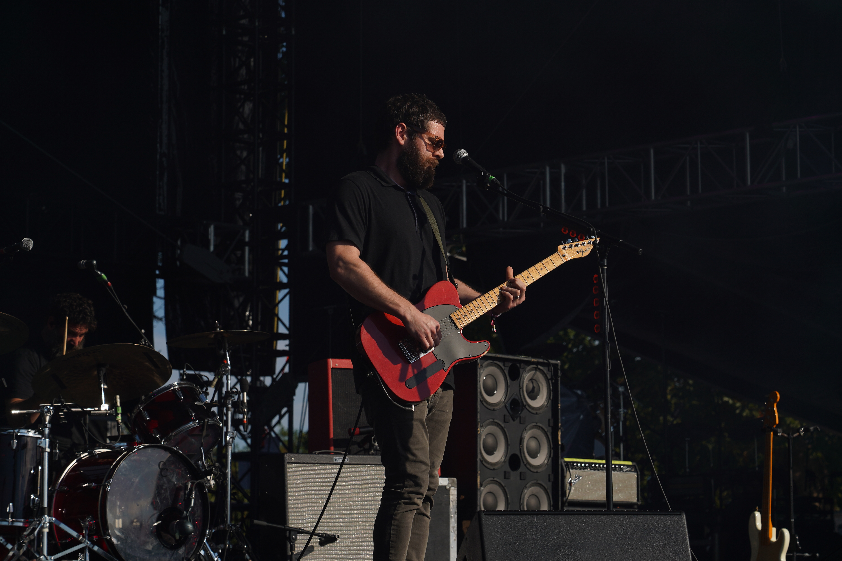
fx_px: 2456
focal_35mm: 105
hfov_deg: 19.5
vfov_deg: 13.0
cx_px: 421
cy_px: 280
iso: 100
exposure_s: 1/640
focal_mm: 105
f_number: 8
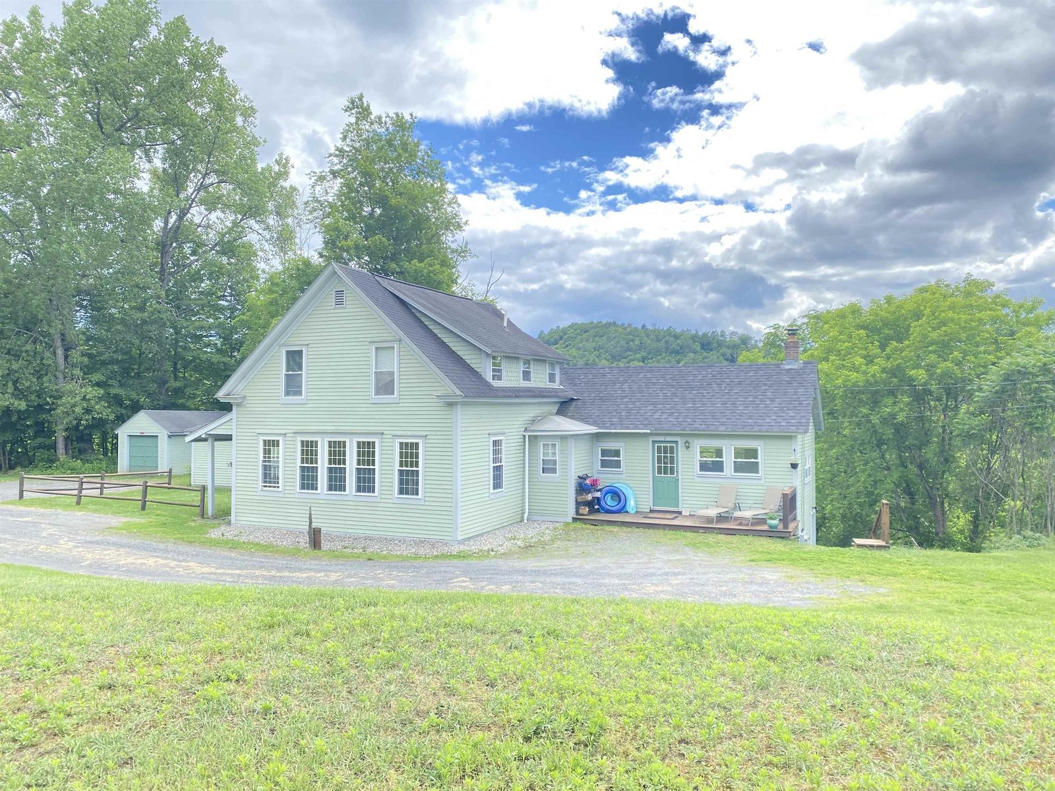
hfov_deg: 67.3
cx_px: 528
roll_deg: +0.4
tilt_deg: +1.6
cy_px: 396
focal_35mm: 26
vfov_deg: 53.1
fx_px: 792
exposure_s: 1/799
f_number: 1.8
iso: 32
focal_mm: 4.25
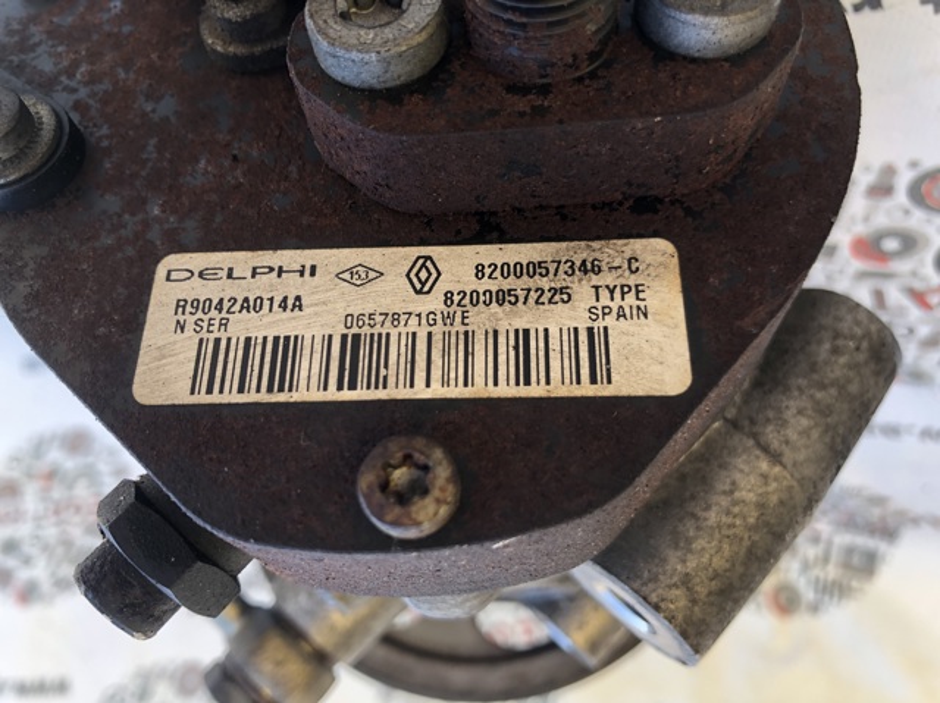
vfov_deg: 49.7
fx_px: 760
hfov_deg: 63.5
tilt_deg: -23.8
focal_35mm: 28
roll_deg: -10.7
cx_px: 470
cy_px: 352
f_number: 1.8
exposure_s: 1/120
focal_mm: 3.99
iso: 40
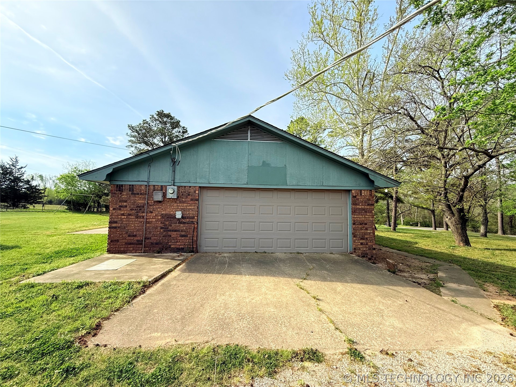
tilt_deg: +5.0
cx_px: 258
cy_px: 194
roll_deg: -1.3
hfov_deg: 102.1
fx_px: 209
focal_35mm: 14
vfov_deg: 85.7
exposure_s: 1/1050
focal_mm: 2.22
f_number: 2.2
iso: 64
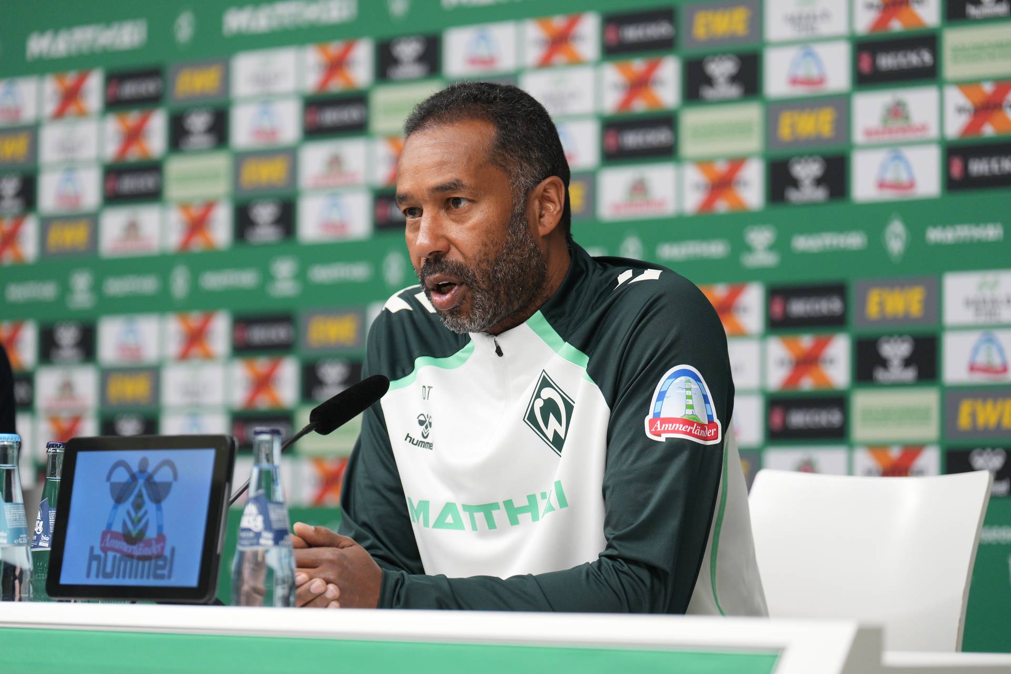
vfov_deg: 9.6
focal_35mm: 143
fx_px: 4016
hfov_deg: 14.3
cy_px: 337
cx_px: 506
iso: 1600
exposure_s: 1/500
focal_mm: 143
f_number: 2.8
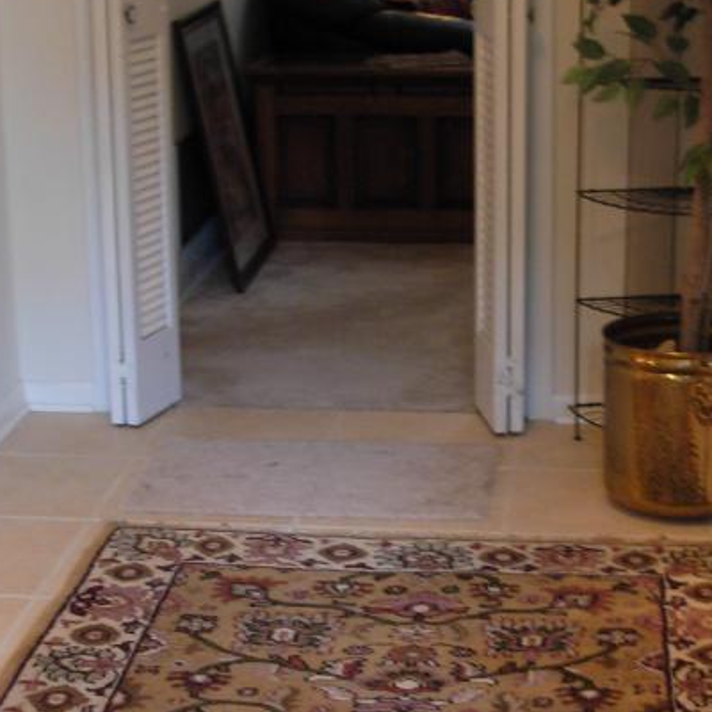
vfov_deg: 20.1
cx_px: 402
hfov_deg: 20.2
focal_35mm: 86
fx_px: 2001
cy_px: 431
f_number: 2.9
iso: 154
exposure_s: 1/4
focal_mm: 6.3
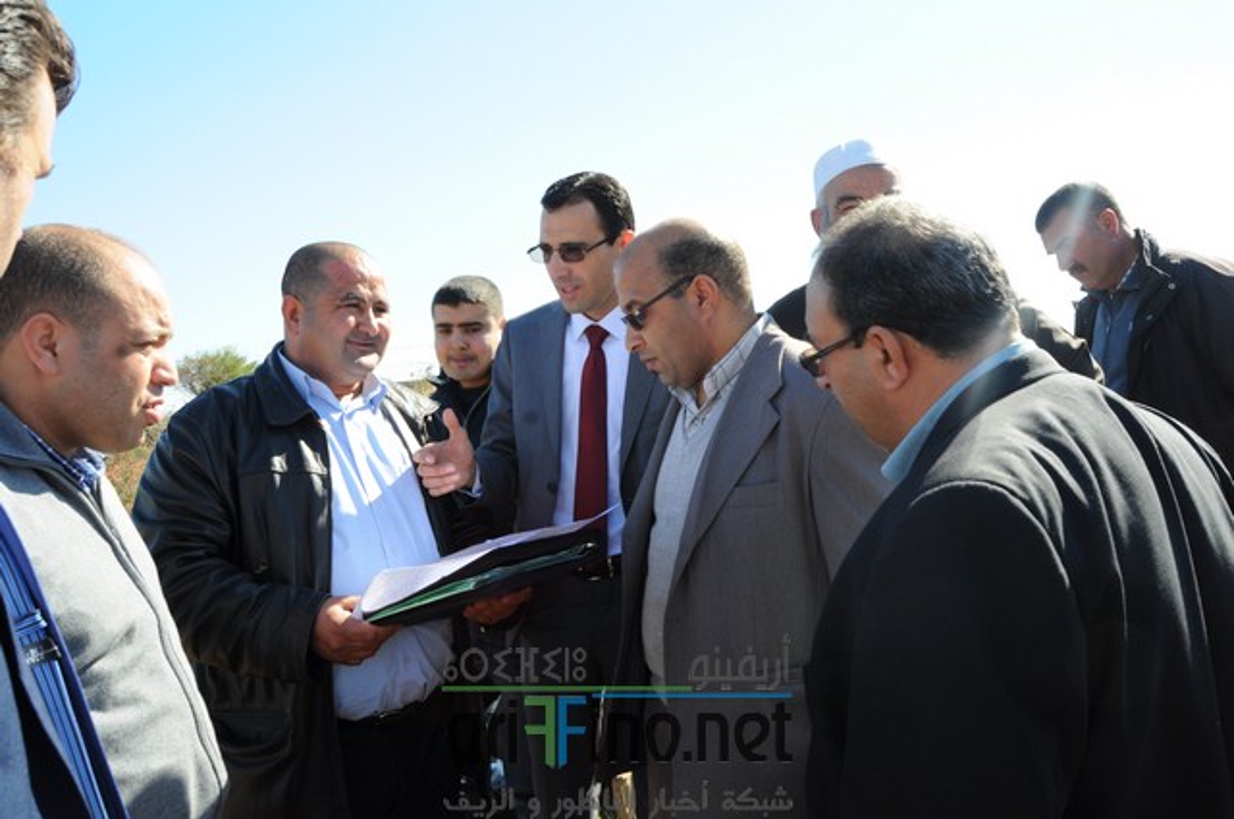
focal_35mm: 27
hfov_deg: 67.4
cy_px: 410
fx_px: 924
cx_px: 617
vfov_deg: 47.8
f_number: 10
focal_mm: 18
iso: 200
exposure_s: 1/100
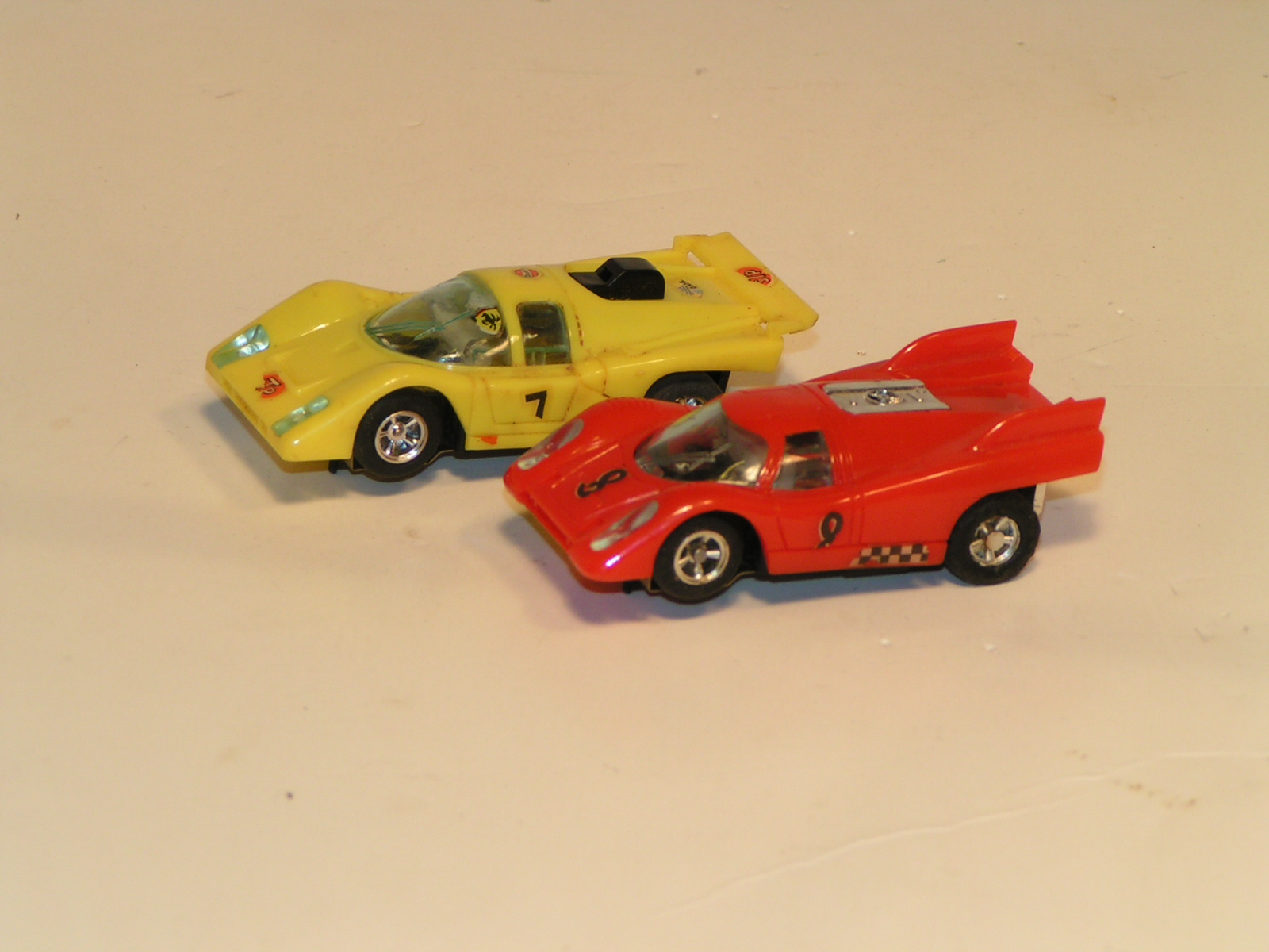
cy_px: 476
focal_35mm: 164
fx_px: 6012
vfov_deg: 9.1
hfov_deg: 12.0
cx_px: 634
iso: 50
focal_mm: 25.1
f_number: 4.5
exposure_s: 1/250
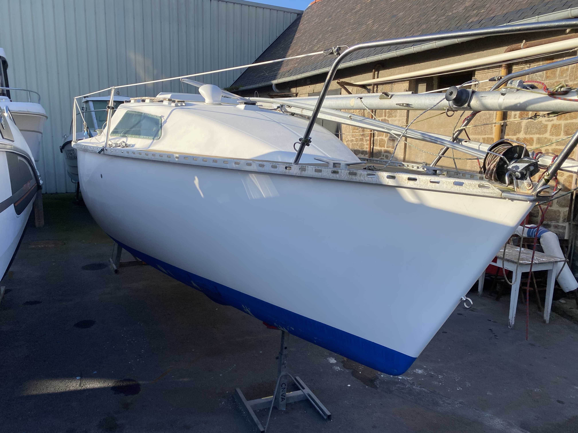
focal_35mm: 26
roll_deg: -2.9
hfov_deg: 67.3
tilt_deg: -10.7
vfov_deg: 53.1
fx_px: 434
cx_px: 289
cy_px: 216
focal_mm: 4.25
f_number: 1.8
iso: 32
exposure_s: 1/1258
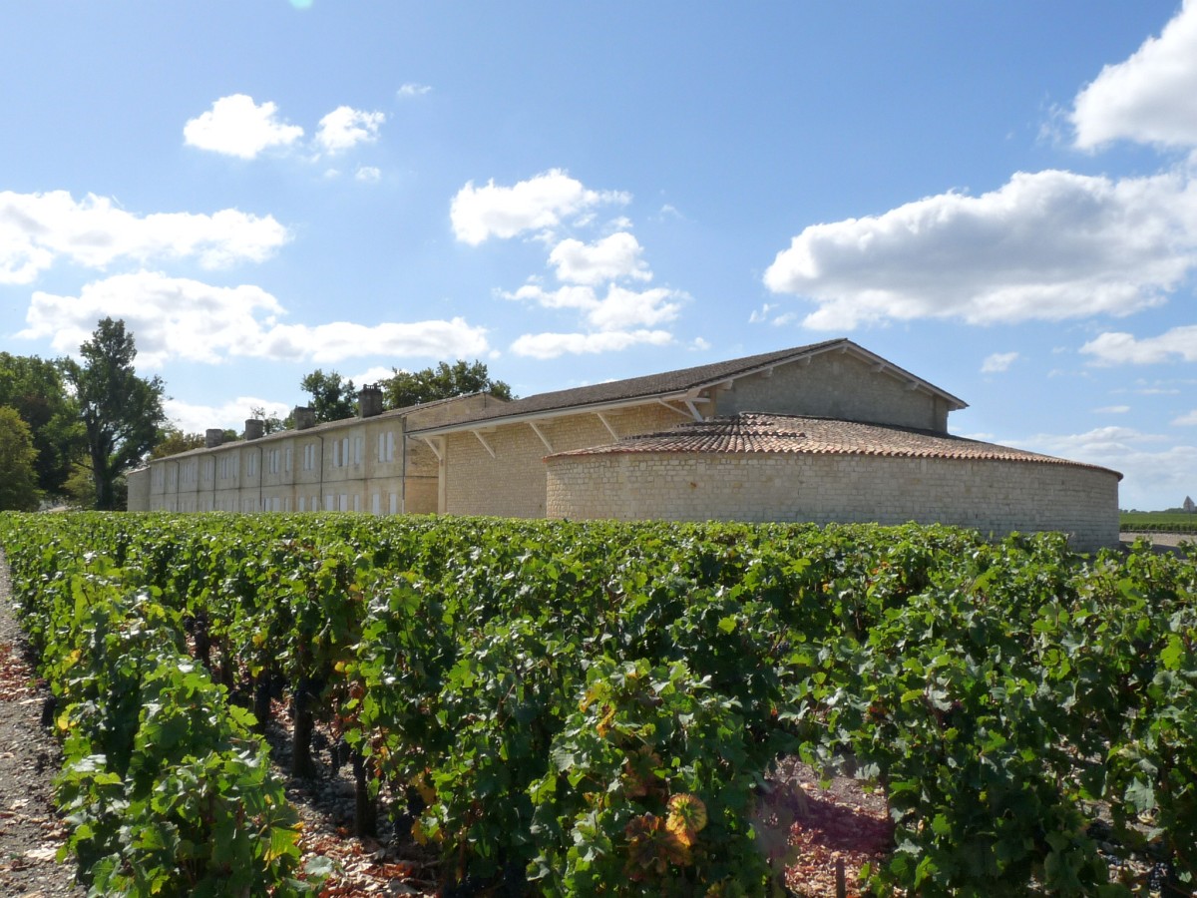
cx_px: 598
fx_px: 1141
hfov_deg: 55.4
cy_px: 449
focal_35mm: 33
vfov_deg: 42.9
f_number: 6.3
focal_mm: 4.8
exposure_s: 1/400
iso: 160
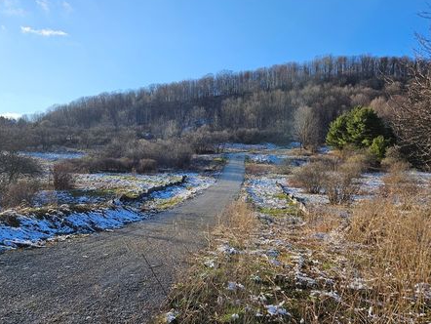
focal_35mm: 26
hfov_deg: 67.3
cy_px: 154
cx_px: 208
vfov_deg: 53.1
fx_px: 324
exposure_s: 1/2000
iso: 32
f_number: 1.8
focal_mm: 5.4
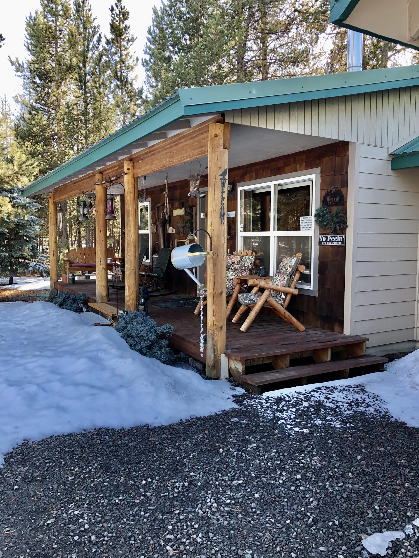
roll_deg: +0.6
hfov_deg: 49.7
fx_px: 452
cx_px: 210
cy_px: 279
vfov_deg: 63.4
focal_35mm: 28
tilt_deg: -3.4
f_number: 1.8
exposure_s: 1/120
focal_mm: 4
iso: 40
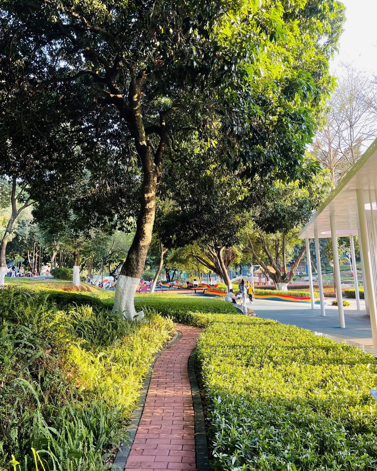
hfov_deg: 51.5
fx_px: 391
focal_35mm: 28
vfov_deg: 62.2
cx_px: 193
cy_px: 223
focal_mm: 4.2
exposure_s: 1/121
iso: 50
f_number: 1.6
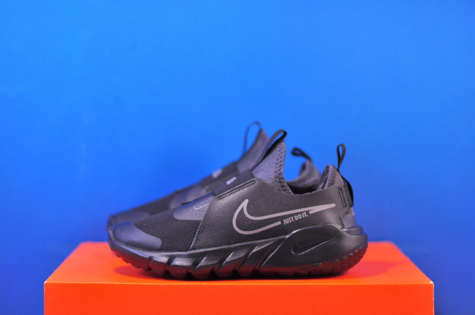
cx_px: 238
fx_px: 988
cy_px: 158
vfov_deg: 18.1
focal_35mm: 75
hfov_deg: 27.0
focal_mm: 50
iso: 250
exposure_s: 1/320
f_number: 2
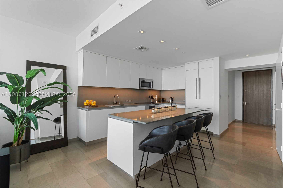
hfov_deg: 96.7
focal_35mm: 16
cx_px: 142
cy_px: 94
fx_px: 126
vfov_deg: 73.7
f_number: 5.6
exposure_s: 1/30
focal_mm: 16
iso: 1000
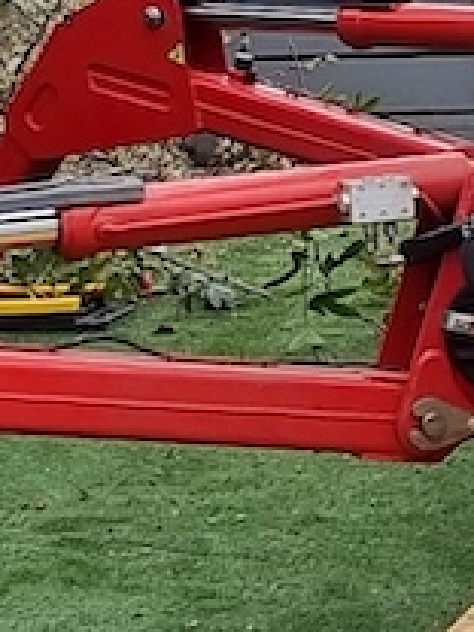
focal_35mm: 180
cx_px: 665
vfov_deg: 10.8
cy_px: -131
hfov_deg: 8.1
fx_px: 3286
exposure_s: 1/538
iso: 50
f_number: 1.8
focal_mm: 5.4
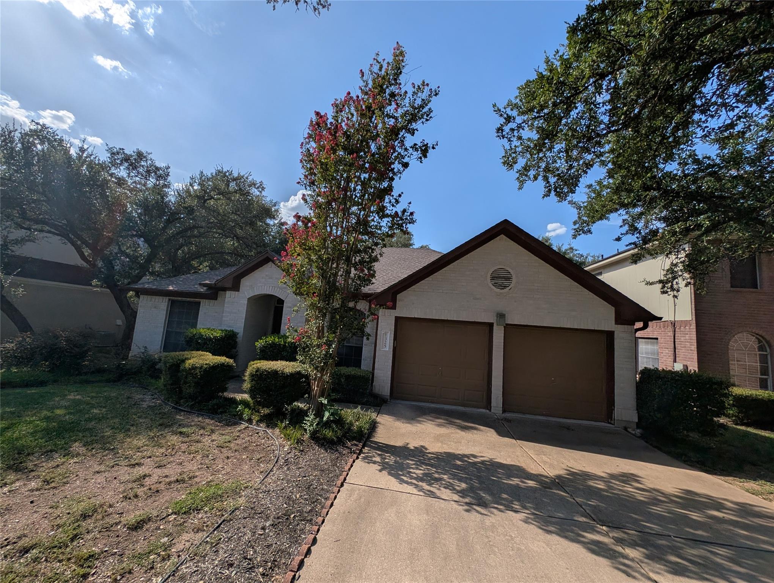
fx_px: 269
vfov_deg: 94.6
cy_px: 292
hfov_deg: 110.5
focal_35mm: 12
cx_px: 387
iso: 38
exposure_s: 1/4237
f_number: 1.95
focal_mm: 2.23
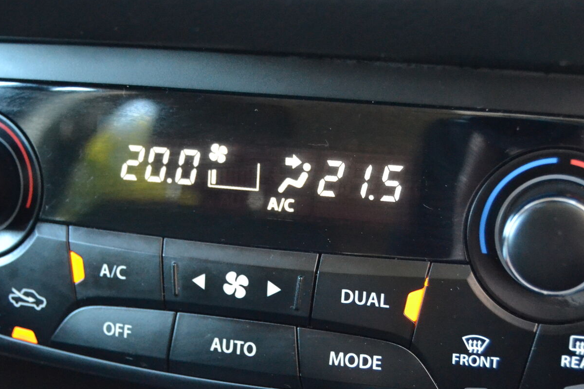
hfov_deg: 28.1
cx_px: 276
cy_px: 242
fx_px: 1168
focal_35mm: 72
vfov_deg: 18.9
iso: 3200
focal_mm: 30
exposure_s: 1/50
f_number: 4.2
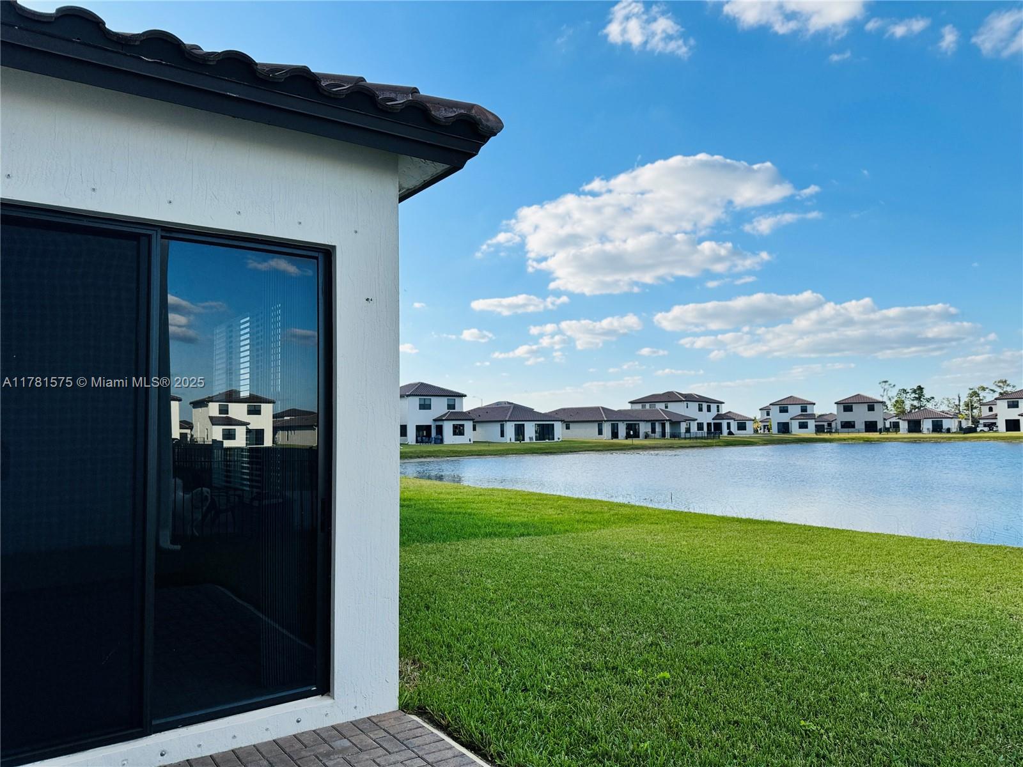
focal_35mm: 24
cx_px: 512
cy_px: 384
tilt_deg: +3.4
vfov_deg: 56.8
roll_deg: +0.7
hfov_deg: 71.6
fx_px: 709
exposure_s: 1/4608
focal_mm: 6.76
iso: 80
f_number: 1.78
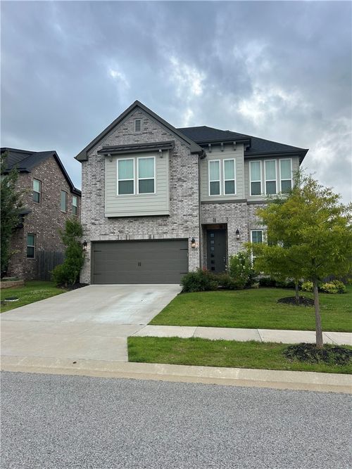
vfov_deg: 67.3
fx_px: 353
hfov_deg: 53.0
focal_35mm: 26
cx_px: 176
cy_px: 234
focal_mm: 5.7
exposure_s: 1/814
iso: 50
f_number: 1.5
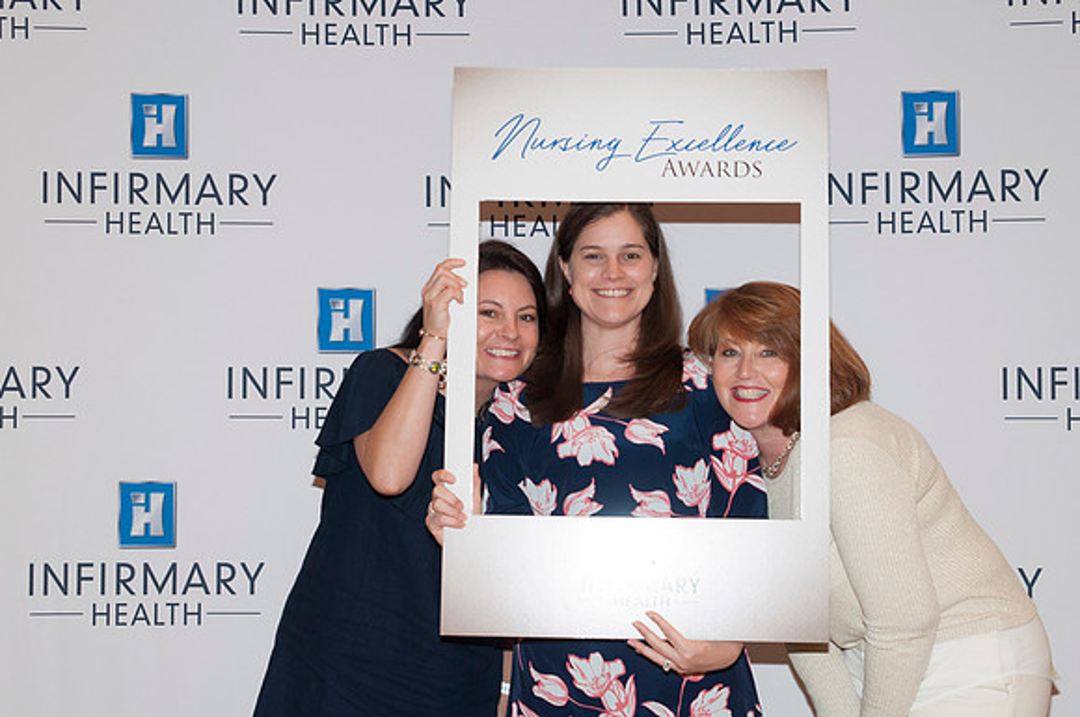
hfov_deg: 30.6
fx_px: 1977
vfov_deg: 20.6
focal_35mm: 66
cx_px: 540
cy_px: 358
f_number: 5.6
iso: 400
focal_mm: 44
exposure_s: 1/60
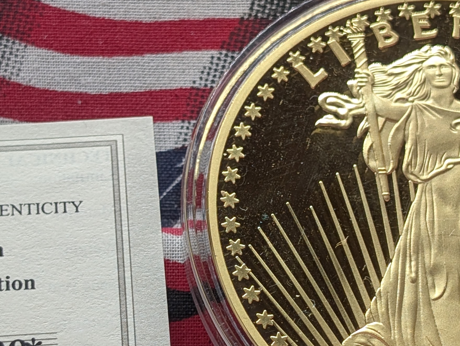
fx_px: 1504
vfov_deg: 13.1
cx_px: 227
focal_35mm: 113
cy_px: 243
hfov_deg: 17.4
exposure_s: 1/34.5
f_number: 1.68
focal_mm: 6.9
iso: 19
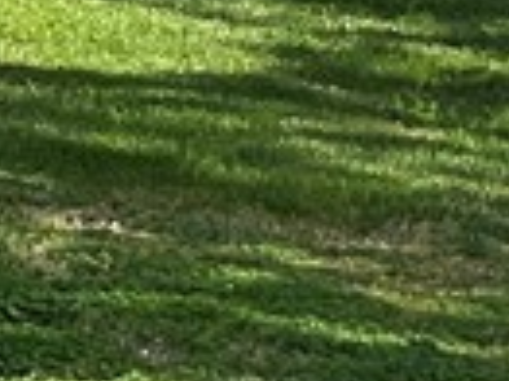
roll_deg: +0.7
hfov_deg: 4.6
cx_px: -1166
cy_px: -739
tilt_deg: -3.4
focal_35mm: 406
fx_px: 5964
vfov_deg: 3.6
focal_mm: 6
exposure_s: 1/1142
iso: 25
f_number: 2
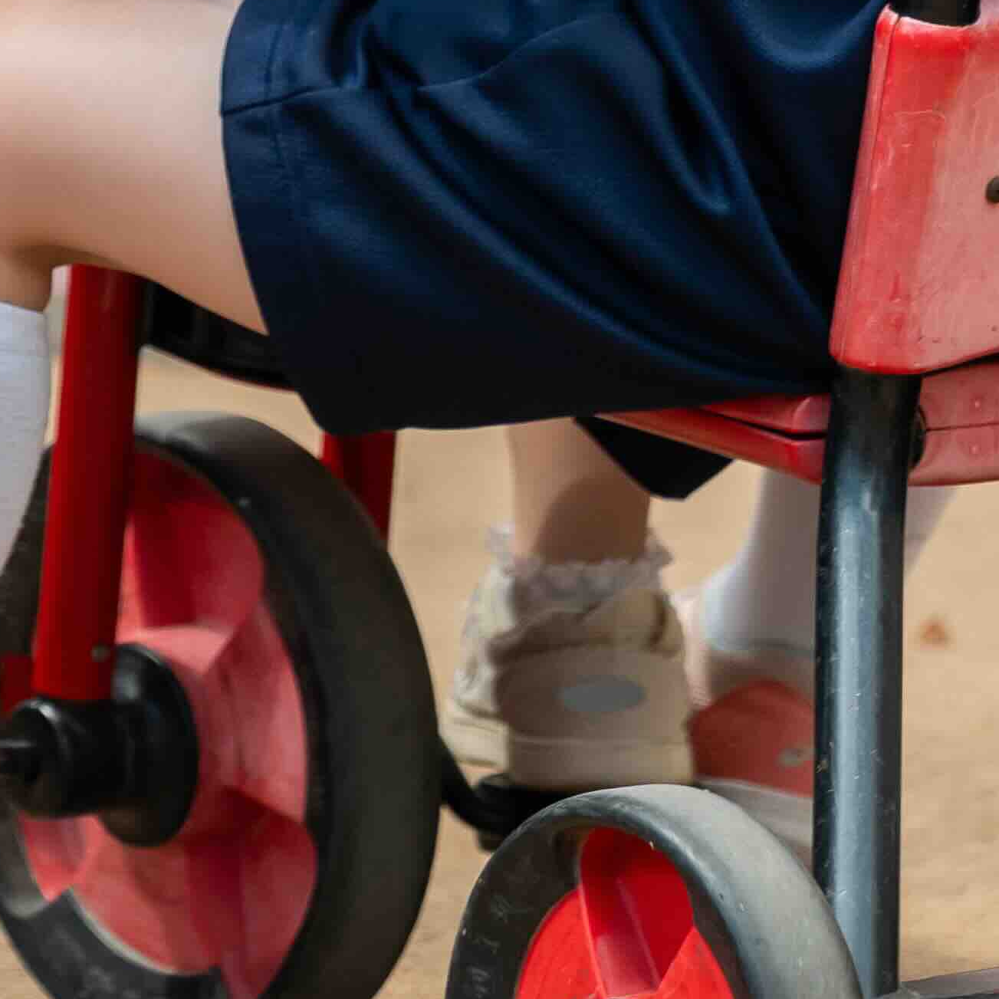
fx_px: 10481
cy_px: -442
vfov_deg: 5.4
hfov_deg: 5.5
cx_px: 607
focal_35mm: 321
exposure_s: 1/320
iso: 200
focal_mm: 82
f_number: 5
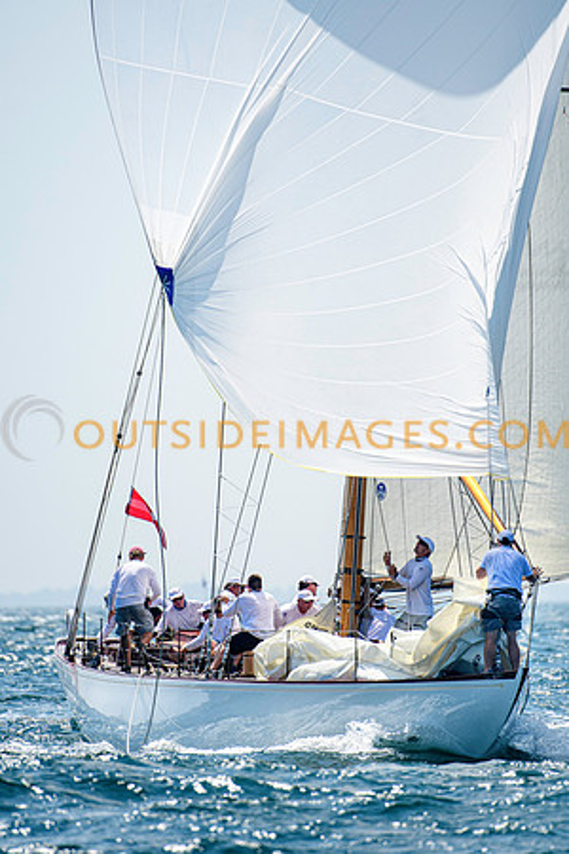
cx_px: 284
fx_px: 14224
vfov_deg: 3.4
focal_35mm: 600
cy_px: 427
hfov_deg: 2.3
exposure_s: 1/4000
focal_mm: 400
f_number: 5
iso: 400
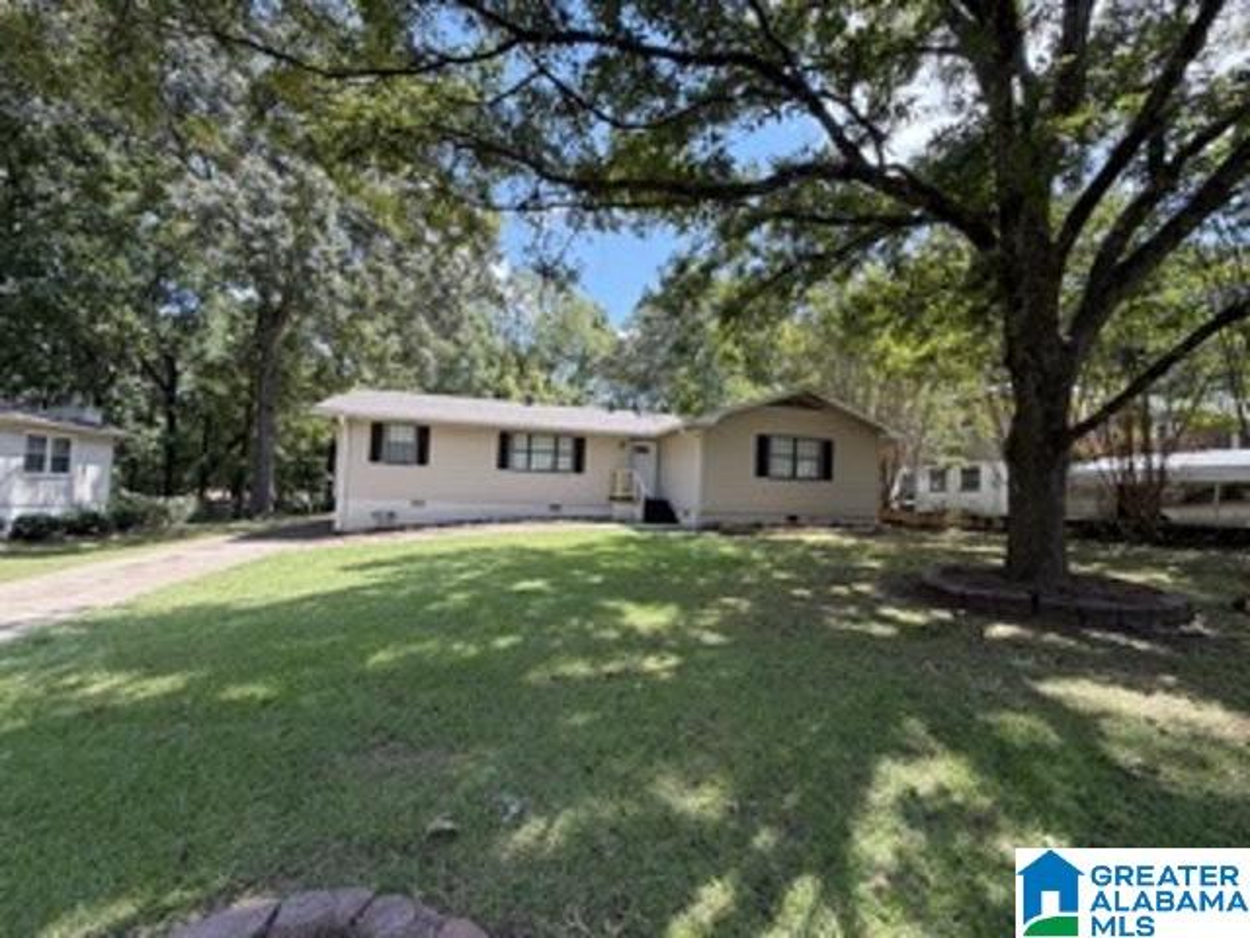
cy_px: 469
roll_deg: -2.1
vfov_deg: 85.7
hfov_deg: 102.1
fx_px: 506
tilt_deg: +3.4
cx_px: 625
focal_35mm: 14
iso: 64
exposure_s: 1/198
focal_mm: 2.22
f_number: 2.2
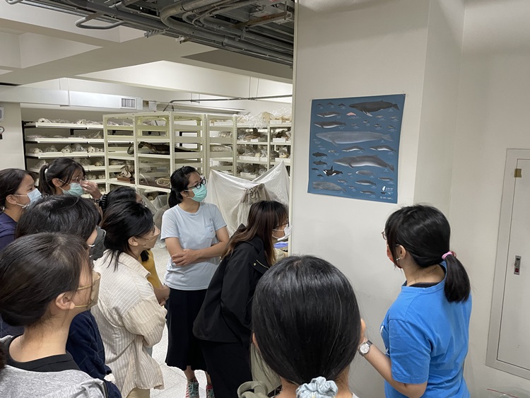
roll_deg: +0.0
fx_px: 398
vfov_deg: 53.1
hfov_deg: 67.3
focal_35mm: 26
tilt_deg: -8.5
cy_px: 199
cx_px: 265
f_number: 1.6
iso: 160
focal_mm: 4.2
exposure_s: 1/60
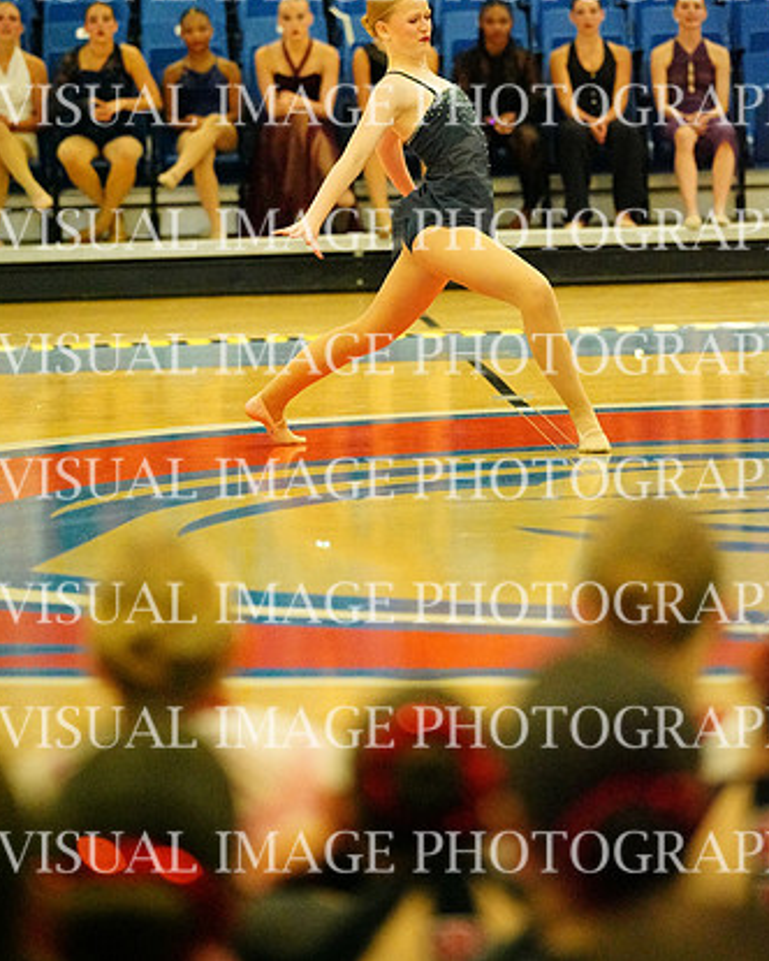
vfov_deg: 9.8
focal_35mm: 197
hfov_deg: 7.8
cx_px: 397
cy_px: 292
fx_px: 5605
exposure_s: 1/1600
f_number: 2.8
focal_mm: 150
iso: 25600
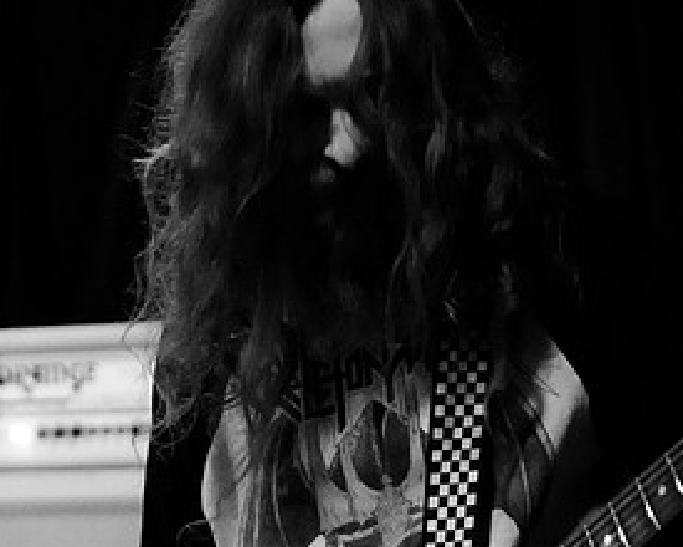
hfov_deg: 21.5
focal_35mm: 89
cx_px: 348
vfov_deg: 17.2
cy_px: 380
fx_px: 1799
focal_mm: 30
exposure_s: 1/100
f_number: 1.8
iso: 2000
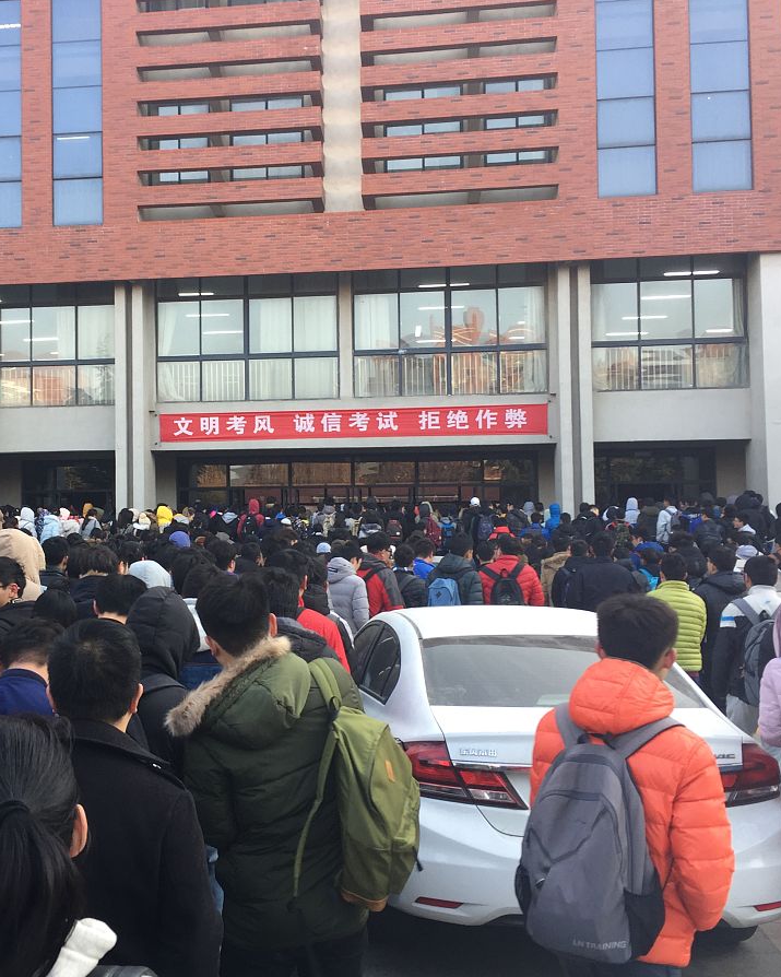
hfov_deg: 38.5
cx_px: 236
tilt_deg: +4.0
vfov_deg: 47.9
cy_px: 490
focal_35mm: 38
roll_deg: -0.6
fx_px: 1098
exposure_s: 1/118
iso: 32
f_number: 2.2
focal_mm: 4.15
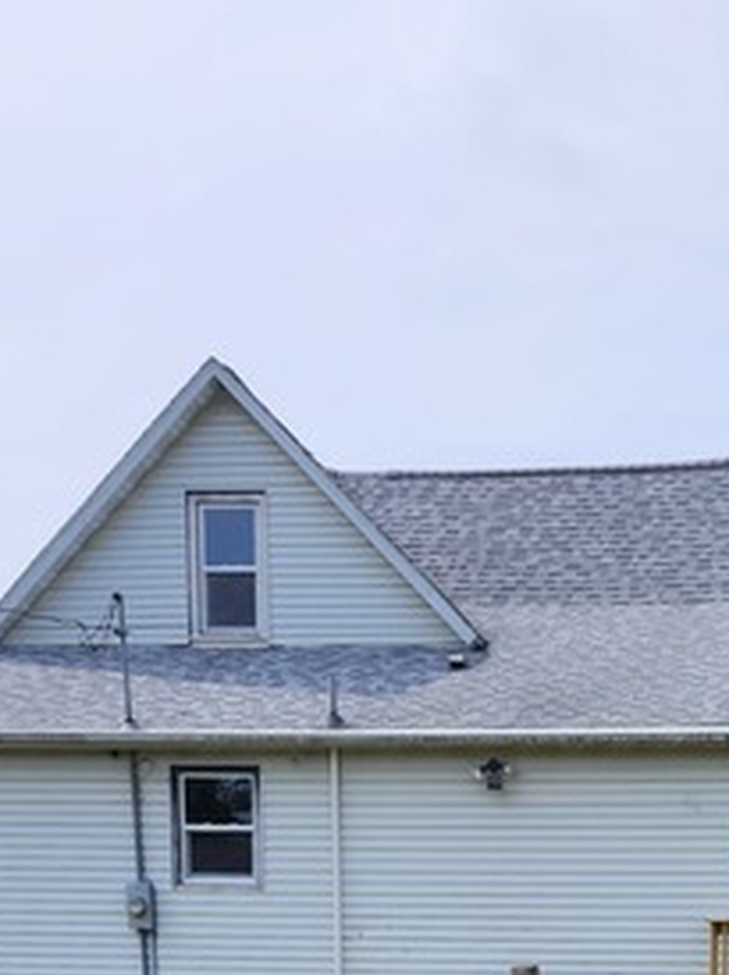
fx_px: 1575
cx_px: 608
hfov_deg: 25.5
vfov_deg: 30.1
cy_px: 1123
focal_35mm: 56
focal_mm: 5.54
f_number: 1.8
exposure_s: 1/2308
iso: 25
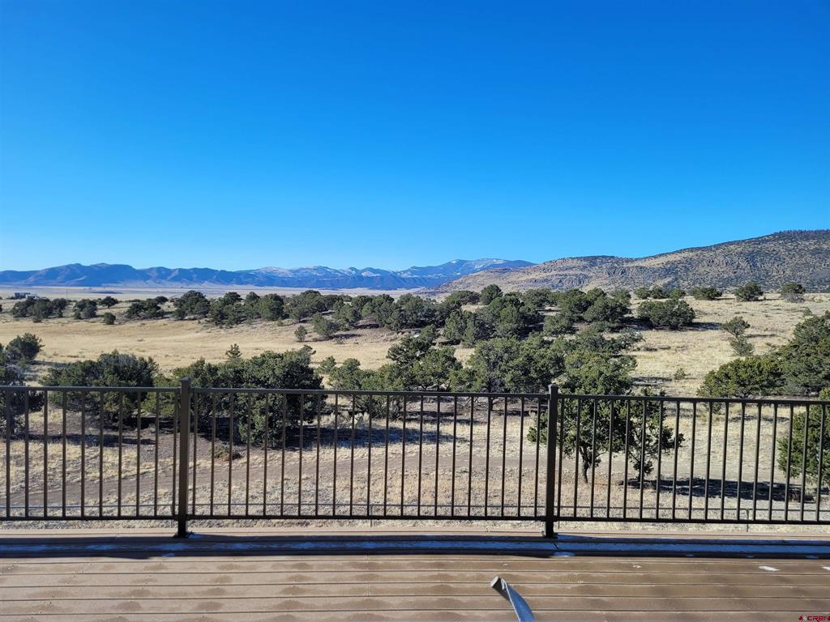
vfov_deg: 53.1
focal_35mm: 26
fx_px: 623
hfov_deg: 67.3
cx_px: 415
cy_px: 311
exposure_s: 1/1318
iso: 40
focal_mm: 5.4
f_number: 1.8
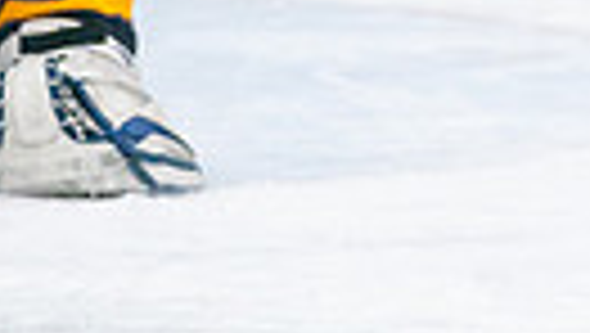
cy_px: -310
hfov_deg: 2.9
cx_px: -329
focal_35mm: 750
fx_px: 11745
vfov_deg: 1.6
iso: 3200
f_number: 2.8
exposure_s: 1/1250
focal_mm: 107
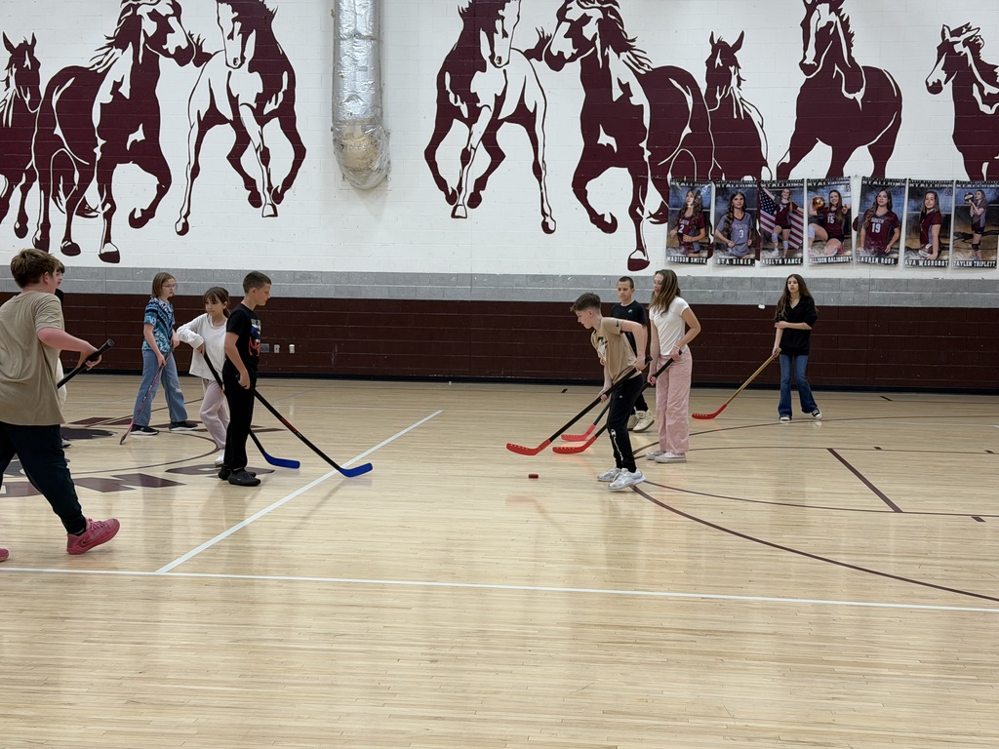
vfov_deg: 30.3
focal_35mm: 48
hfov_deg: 39.7
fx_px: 1385
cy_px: 374
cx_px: 500
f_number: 1.78
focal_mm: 6.76
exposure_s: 1/121
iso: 64
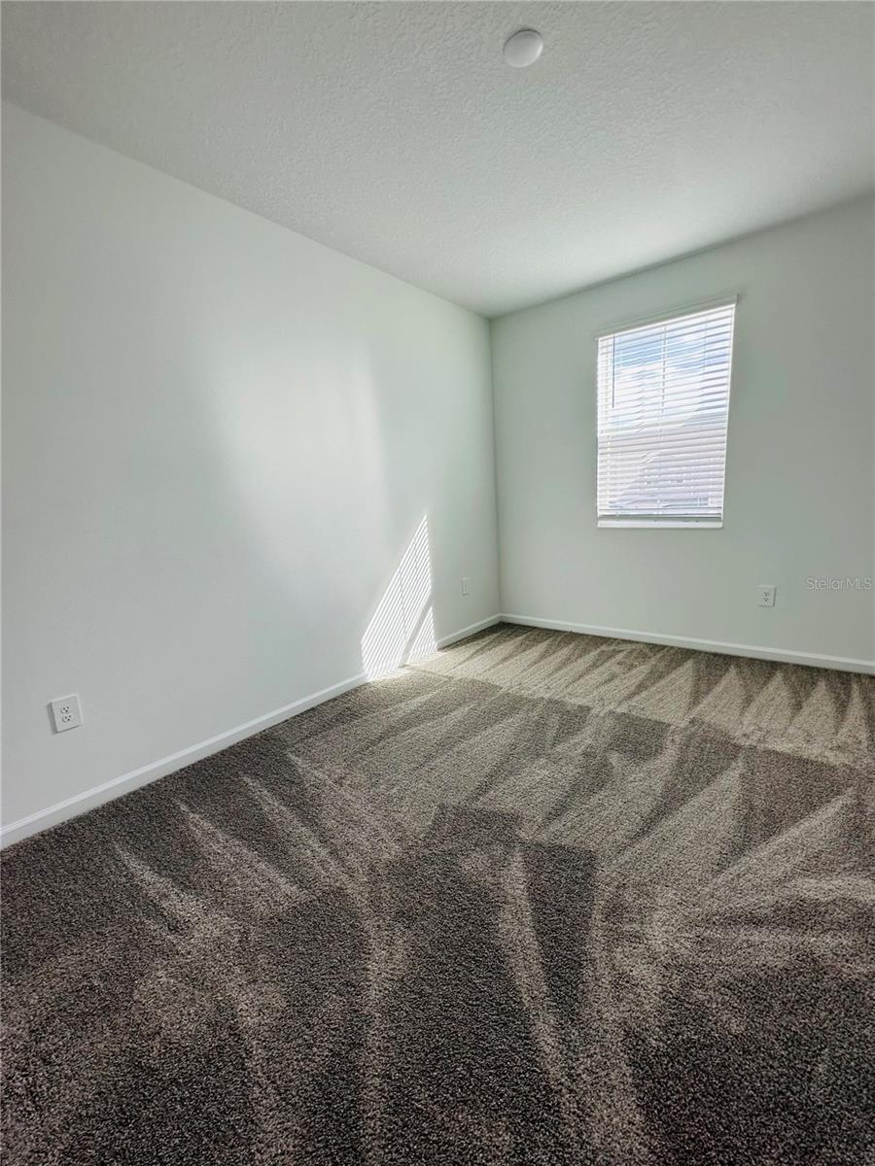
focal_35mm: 14
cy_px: 583
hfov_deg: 85.7
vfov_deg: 102.1
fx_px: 472
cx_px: 438
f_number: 2.2
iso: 40
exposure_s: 1/249
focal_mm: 2.22
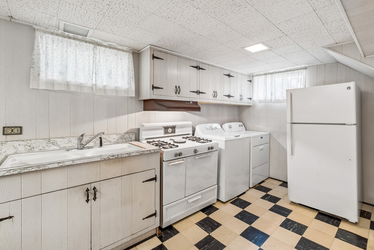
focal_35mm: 16
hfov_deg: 96.7
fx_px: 166
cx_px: 187
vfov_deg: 73.7
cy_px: 125
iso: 400
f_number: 8
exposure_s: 1/8
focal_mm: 16
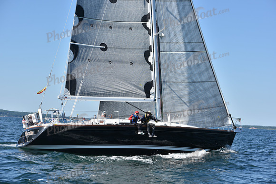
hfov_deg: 21.5
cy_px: 92
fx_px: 728
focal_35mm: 95
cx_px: 138
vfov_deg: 14.4
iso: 250
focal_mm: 95
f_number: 7.1
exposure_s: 1/1250
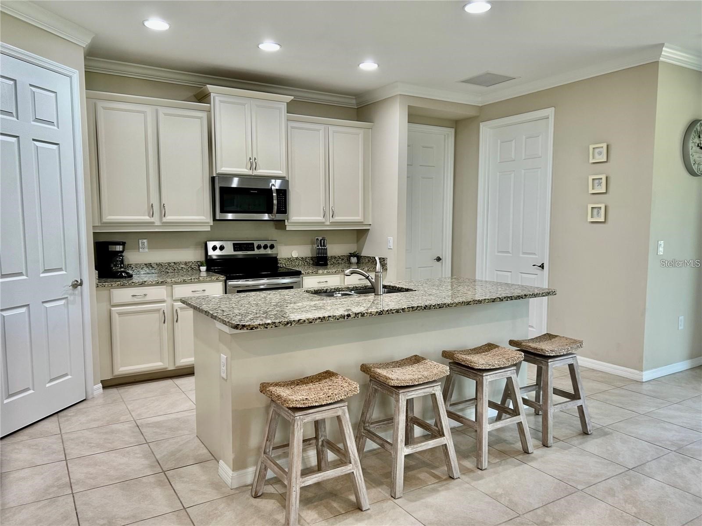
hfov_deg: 67.3
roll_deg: +0.5
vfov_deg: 53.1
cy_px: 263
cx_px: 351
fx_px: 527
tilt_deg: -4.4
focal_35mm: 26
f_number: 1.5
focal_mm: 5.7
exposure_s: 1/60
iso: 80
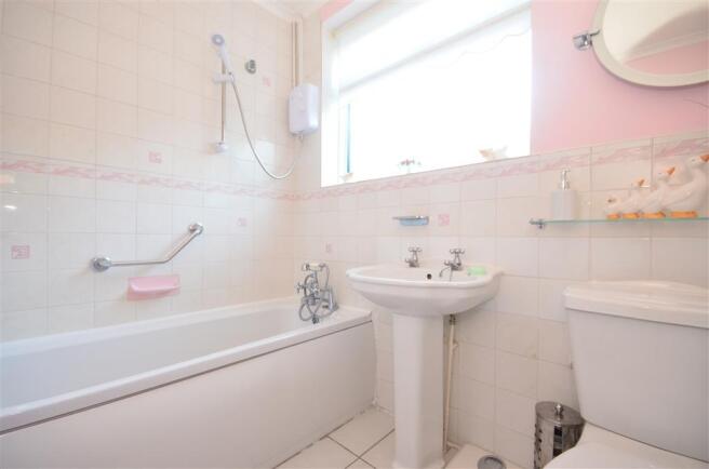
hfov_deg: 100.5
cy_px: 234
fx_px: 295
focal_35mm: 15
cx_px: 354
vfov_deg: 77.0
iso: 640
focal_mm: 10
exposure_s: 1/8
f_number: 9
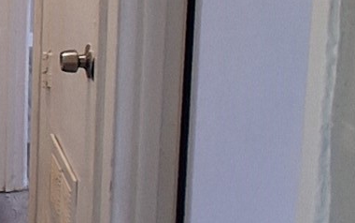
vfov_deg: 13.2
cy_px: -38
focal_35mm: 97
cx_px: -128
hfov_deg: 19.5
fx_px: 939
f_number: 2.2
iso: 100
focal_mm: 1.4
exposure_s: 1/60
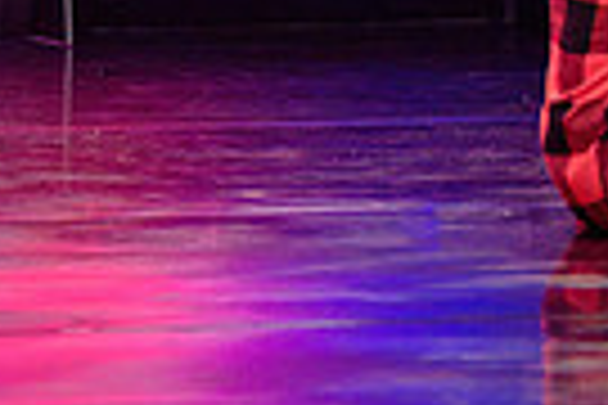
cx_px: 225
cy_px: -499
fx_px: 10031
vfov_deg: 2.3
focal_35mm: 594
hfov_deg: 3.5
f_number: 2.8
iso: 1600
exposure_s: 1/200
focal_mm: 120
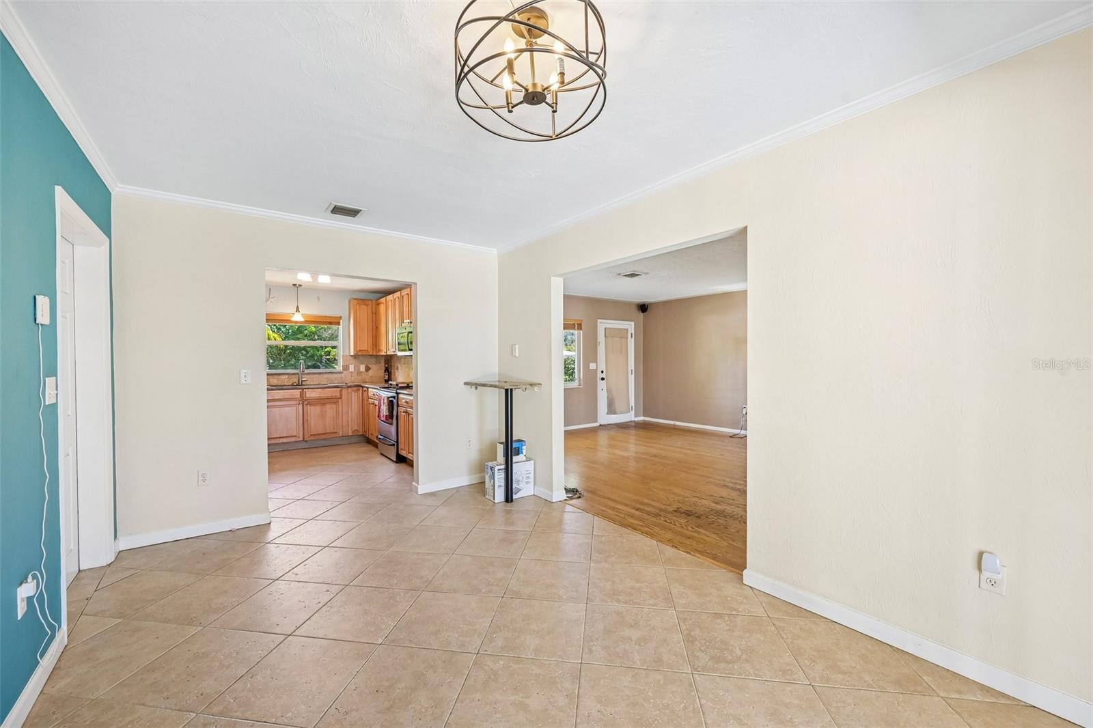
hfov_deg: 104.3
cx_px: 546
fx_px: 425
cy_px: 364
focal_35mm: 14
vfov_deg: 81.2
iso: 400
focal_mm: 14
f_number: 8
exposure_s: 1/25
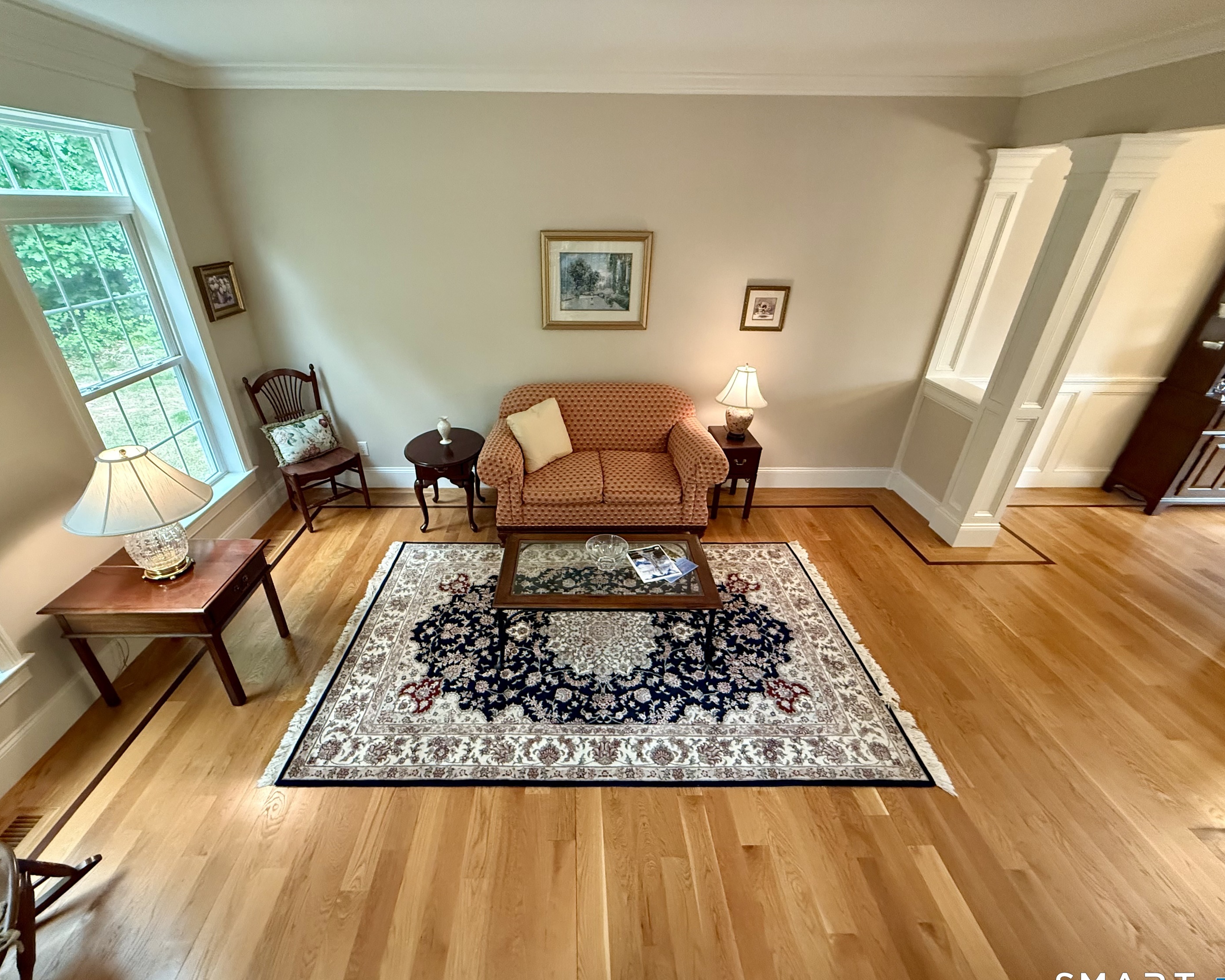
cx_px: 583
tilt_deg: -28.7
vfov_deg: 84.0
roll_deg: -0.3
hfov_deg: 96.7
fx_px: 544
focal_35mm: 15
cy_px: 504
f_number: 2.2
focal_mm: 2.22
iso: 640
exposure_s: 1/60
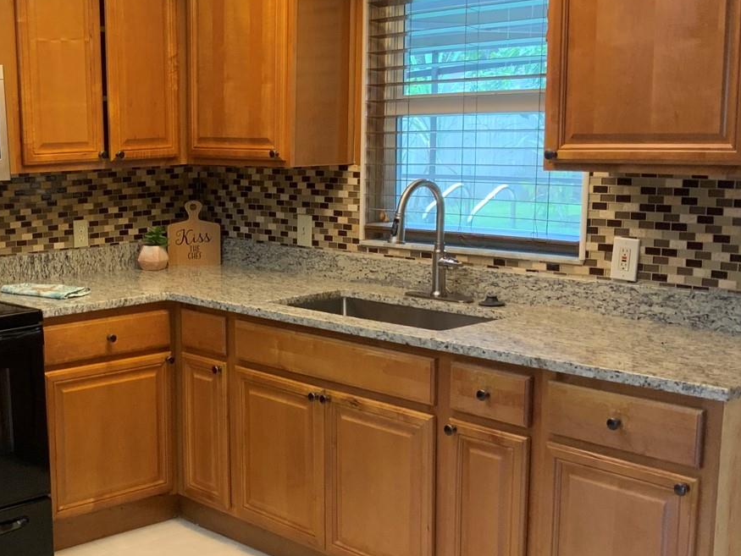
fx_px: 1135
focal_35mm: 53
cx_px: 146
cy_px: 321
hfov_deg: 35.0
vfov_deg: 27.5
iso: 100
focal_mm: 3
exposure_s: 1/60
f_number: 1.8
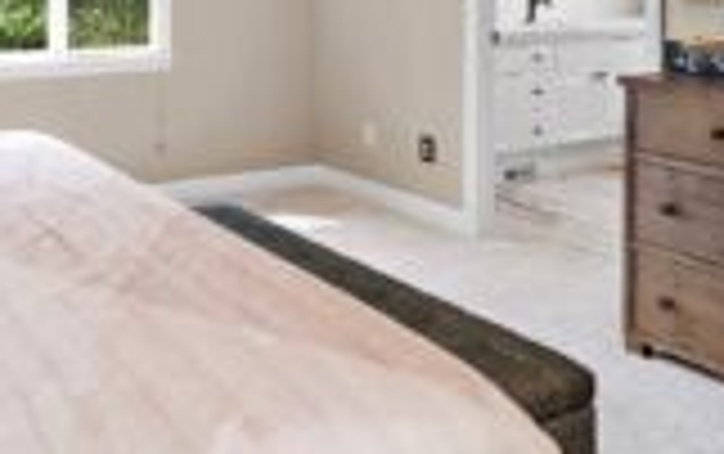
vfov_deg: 30.9
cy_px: -11
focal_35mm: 38
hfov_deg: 46.2
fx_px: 751
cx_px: 63
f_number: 8
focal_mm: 15
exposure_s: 1/15
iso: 320
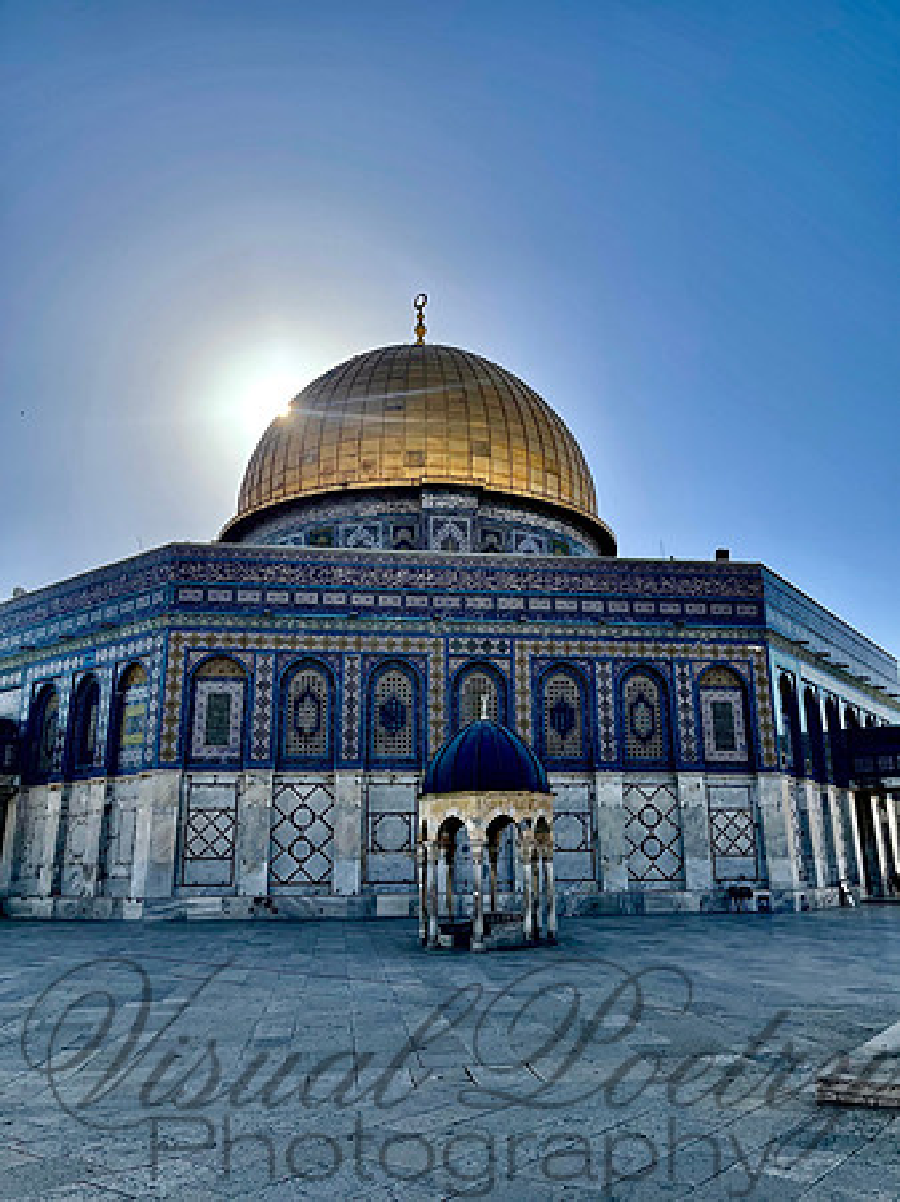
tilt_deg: +15.6
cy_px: 601
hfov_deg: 53.0
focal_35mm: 26
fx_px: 902
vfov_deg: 67.3
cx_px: 450
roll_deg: +0.2
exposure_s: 1/7407
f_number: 1.6
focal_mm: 5.1
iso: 32
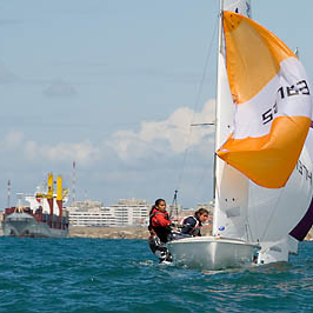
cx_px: 337
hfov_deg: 5.2
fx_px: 3417
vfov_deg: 5.2
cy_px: 115
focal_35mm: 334
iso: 200
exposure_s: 1/800
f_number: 8
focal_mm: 120
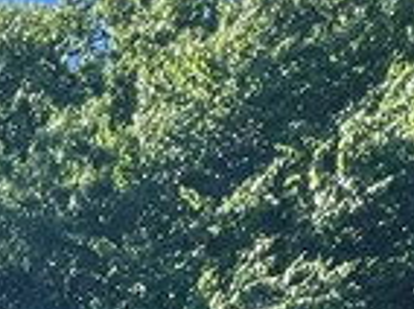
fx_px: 1122
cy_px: 982
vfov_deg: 10.2
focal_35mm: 94
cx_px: -475
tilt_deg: -3.7
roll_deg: -1.3
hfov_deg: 15.4
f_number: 1.8
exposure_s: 1/737
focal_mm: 1.57
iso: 32
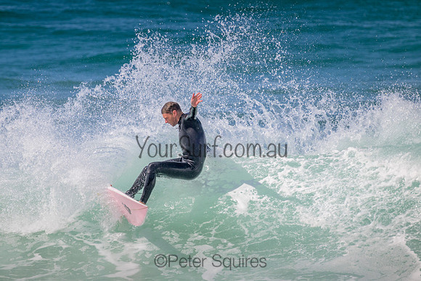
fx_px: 9357
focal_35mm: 800
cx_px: 210
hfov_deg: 2.6
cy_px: 140
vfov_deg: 1.7
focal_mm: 800
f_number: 11
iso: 720
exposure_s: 1/2000
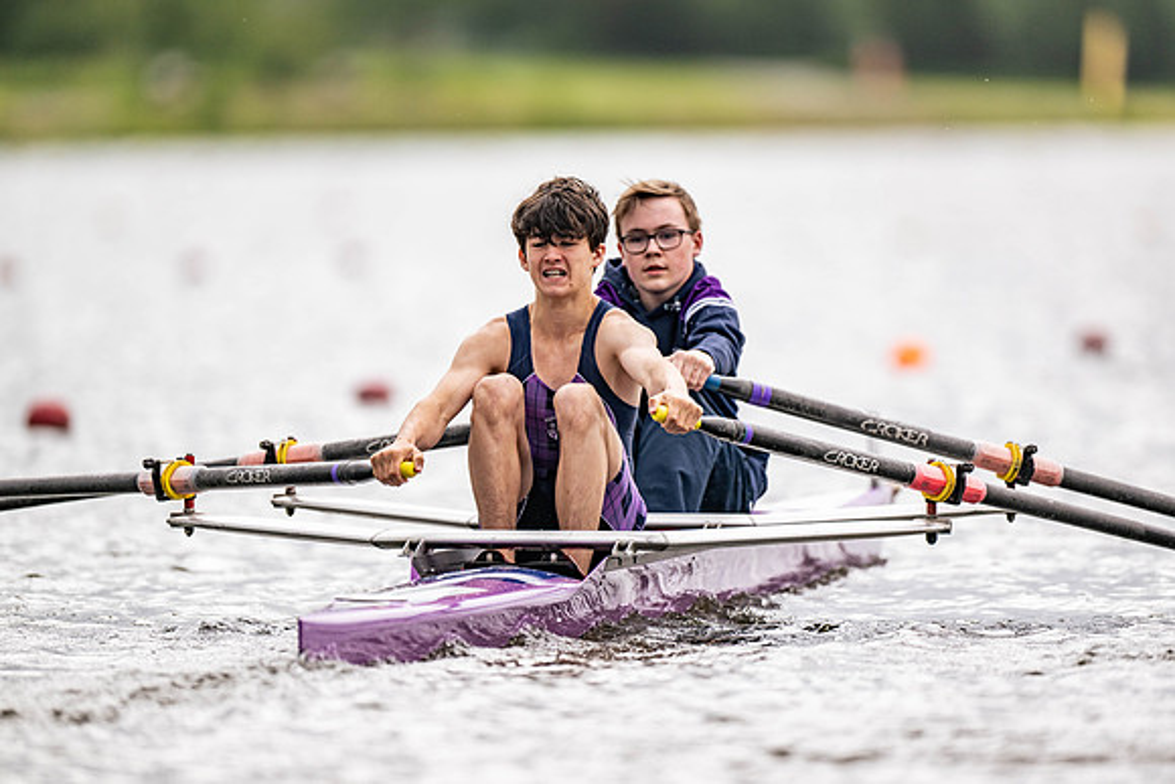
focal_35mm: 600
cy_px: 392
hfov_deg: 3.4
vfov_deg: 2.3
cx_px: 588
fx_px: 19587
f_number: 4
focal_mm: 600
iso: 250
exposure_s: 1/2500
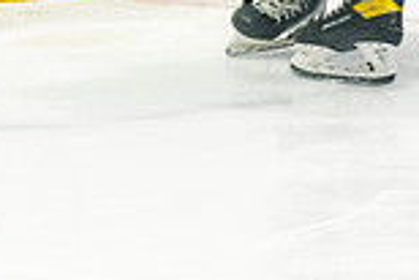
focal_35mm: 572
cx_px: 522
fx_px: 6664
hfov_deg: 3.6
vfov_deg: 2.4
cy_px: -324
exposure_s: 1/640
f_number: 3.2
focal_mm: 110
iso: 640
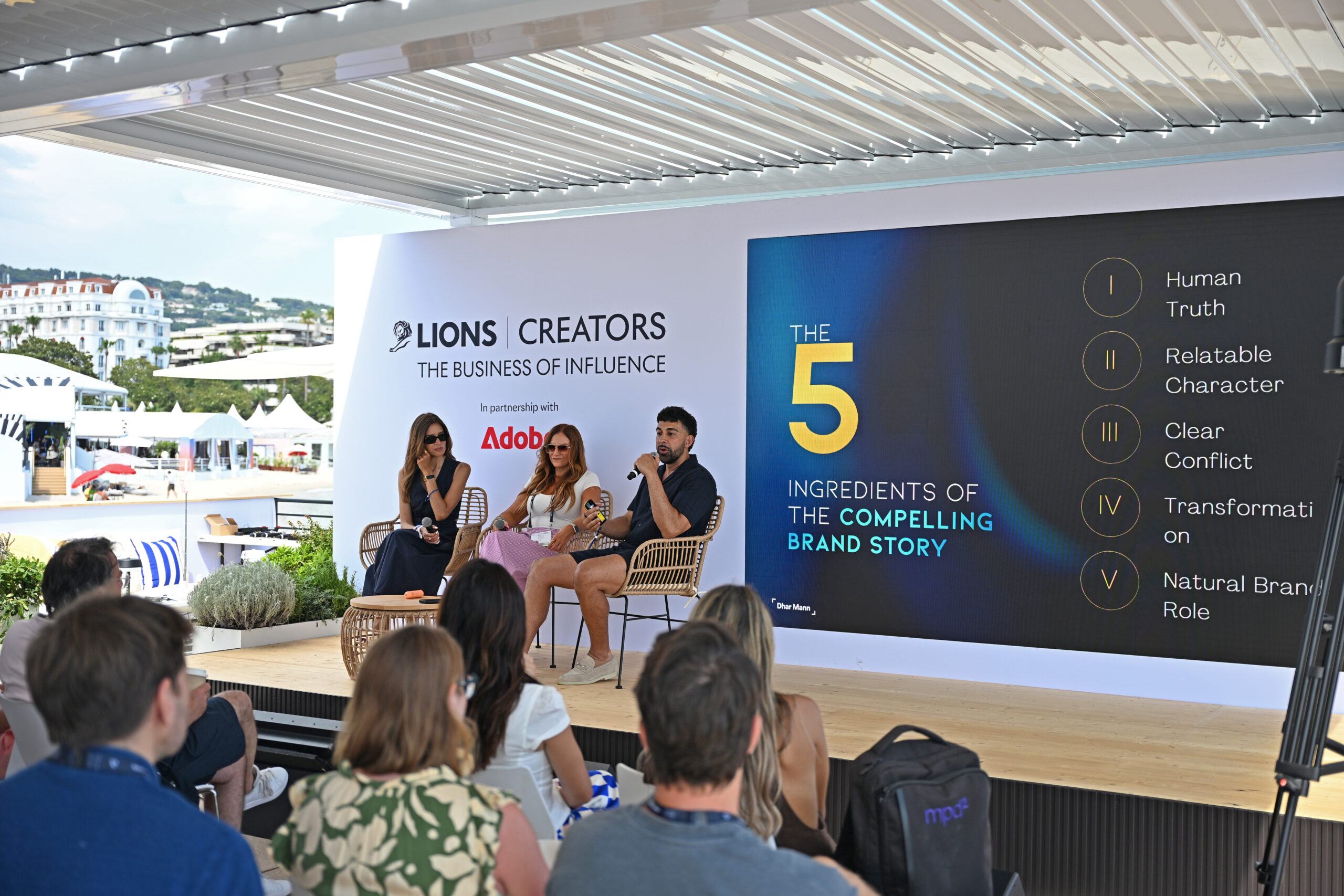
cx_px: 672
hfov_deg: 49.6
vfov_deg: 34.2
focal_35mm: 39
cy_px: 448
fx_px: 1456
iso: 100
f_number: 2.8
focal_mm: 39
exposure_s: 1/640
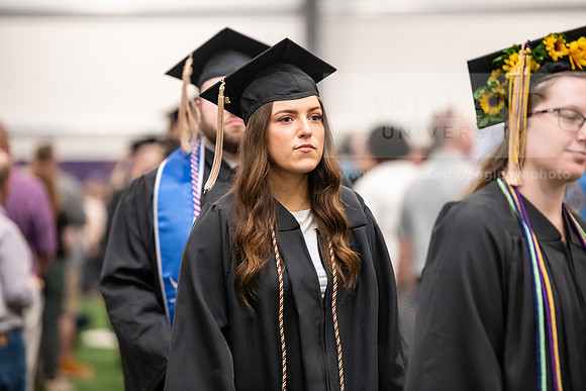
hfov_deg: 12.1
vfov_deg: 8.1
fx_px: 2768
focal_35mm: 170
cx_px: 293
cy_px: 196
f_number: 3.2
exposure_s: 1/200
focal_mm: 170
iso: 3200
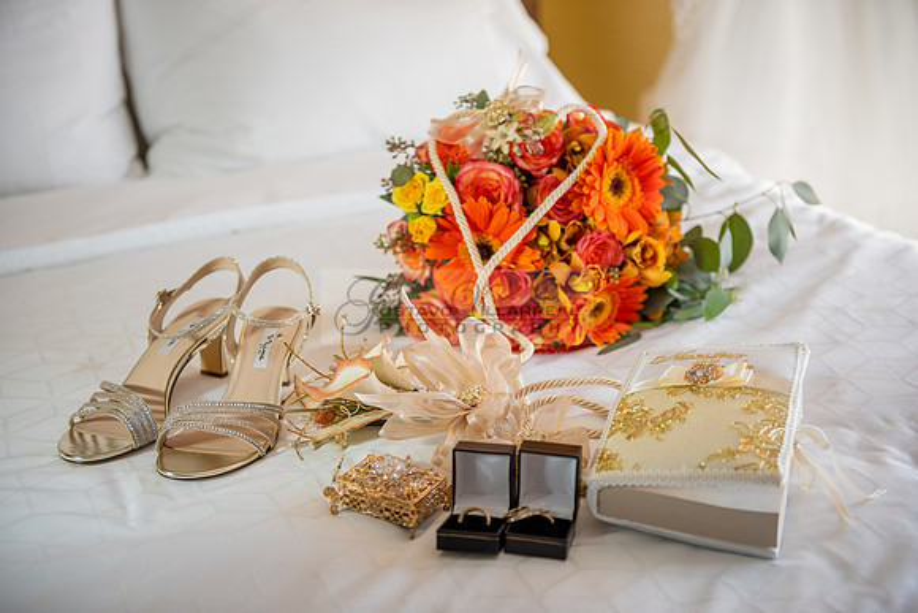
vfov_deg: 24.2
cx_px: 459
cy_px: 306
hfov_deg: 35.6
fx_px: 1428
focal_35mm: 56
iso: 500
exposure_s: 1/250
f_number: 2.8
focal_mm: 56
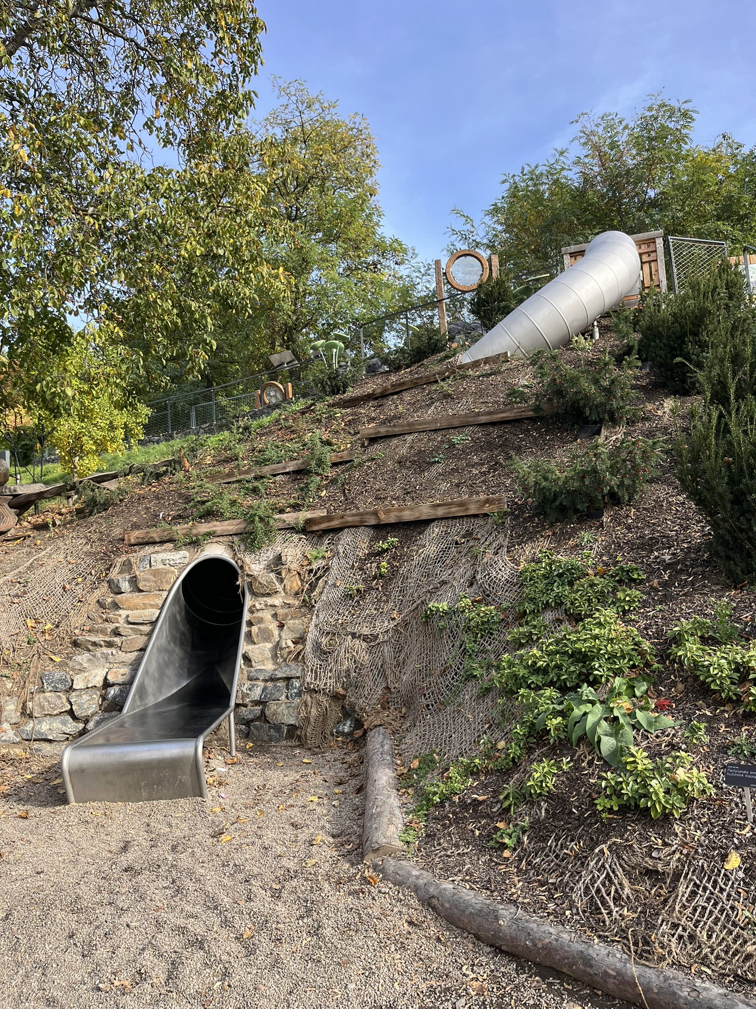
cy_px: 504
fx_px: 757
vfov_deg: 67.3
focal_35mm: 26
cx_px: 378
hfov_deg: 53.1
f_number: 1.6
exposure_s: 1/951
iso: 50
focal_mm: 5.1
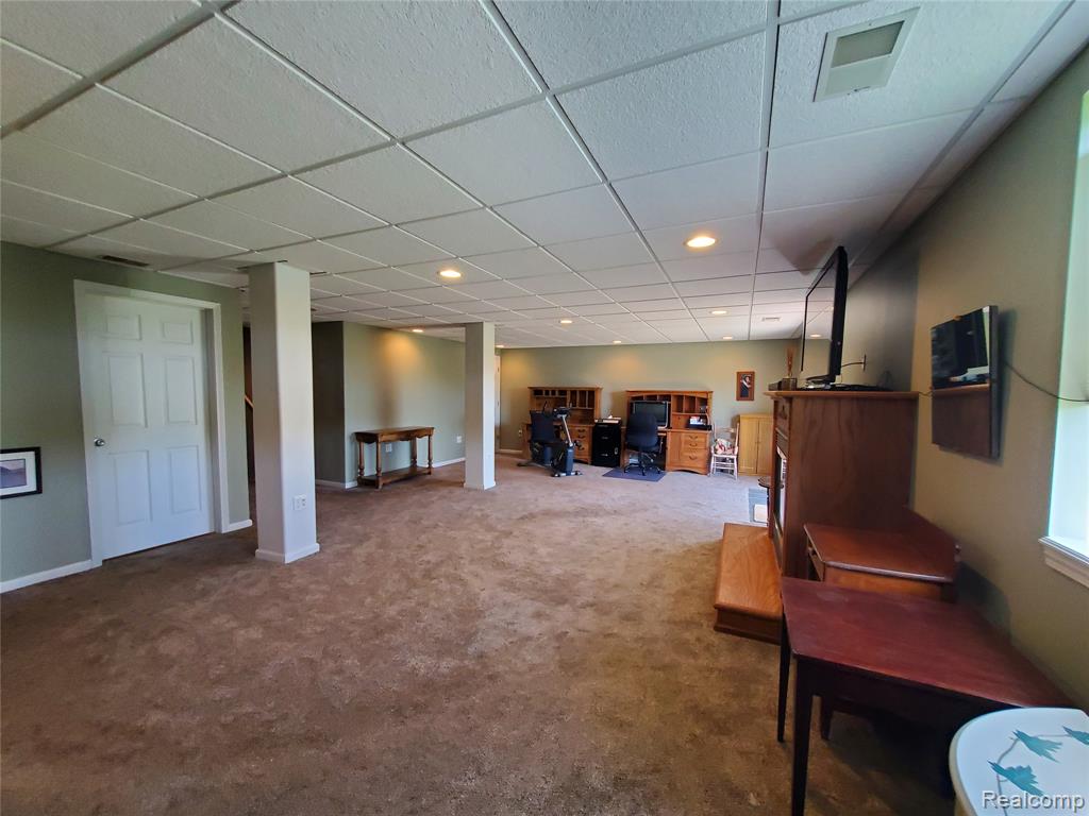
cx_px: 544
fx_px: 409
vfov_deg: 89.9
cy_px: 408
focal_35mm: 13
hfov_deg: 106.2
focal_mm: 1.8
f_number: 2.2
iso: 320
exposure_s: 1/60
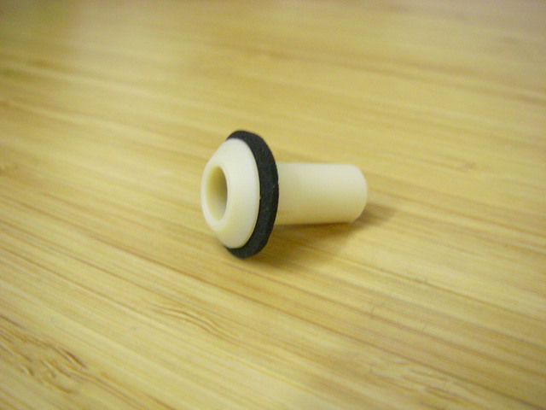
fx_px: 599
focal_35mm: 38
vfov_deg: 37.7
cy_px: 205
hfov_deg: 49.0
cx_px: 273
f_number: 3.3
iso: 400
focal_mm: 6.3
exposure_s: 1/25
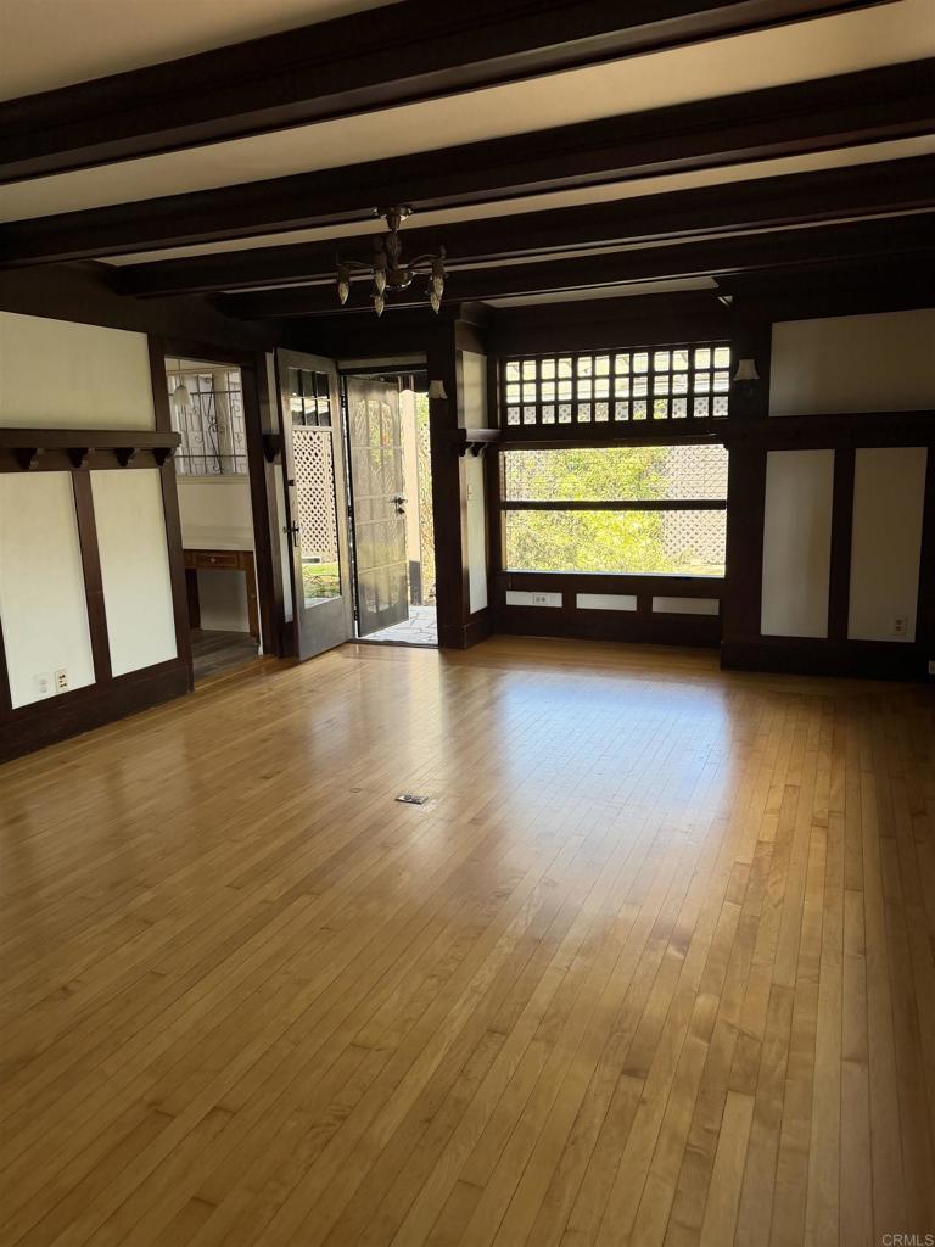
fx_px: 864
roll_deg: +2.2
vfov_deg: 71.6
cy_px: 624
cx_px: 468
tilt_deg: -10.6
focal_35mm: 24
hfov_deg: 56.8
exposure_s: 1/225
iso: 200
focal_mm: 6.76
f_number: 1.78
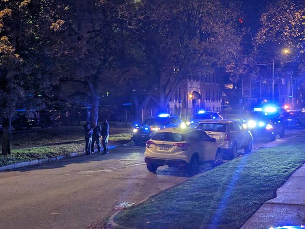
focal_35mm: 49
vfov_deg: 29.7
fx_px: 432
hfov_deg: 38.9
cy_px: 114
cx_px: 152
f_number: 1.68
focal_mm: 6.9
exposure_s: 1/65.3
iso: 486
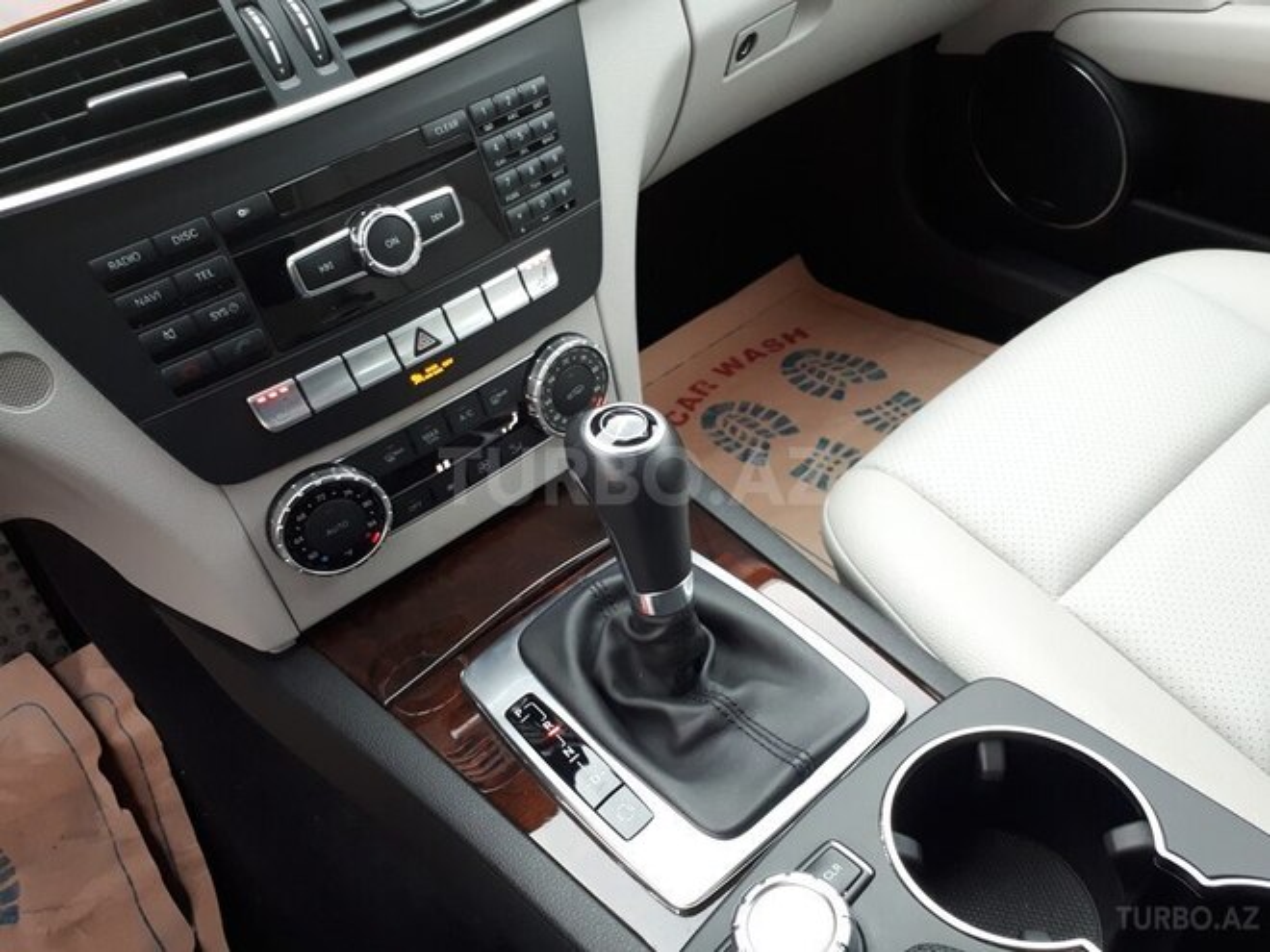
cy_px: 476
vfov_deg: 51.4
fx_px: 991
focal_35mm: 27
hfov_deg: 65.3
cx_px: 635
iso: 200
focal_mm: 3.6
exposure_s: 1/33
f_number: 1.9
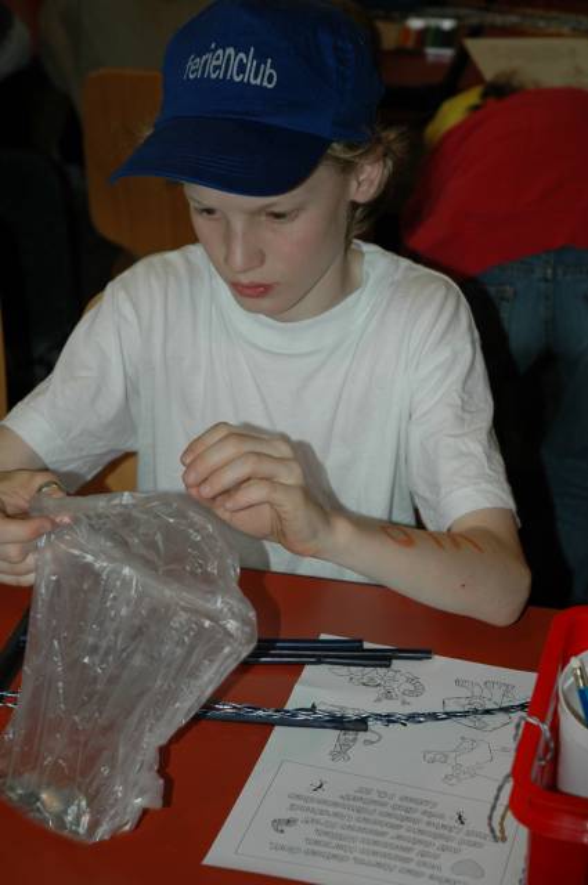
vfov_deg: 27.0
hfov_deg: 18.1
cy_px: 442
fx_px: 1842
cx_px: 294
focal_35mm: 75
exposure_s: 1/60
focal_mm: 50
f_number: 4.5
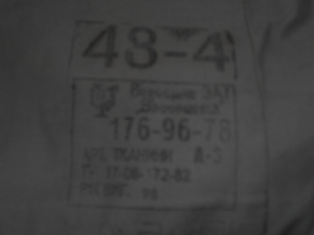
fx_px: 399
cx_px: 157
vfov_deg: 32.9
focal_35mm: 44
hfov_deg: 42.9
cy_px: 118
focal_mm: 7.7
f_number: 4.2
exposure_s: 1/30
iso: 80
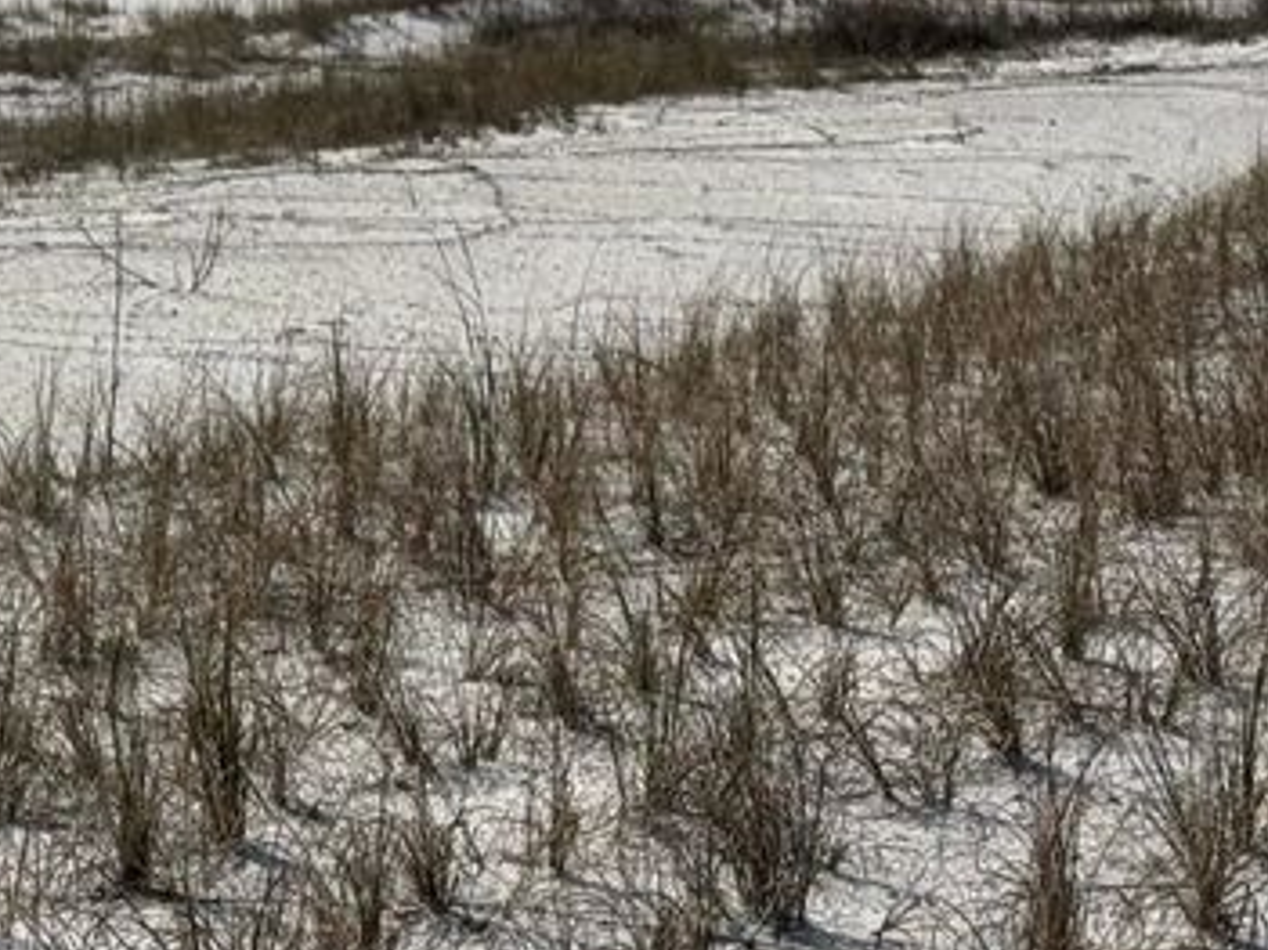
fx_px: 5127
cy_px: -275
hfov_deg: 13.8
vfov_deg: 10.4
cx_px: -116
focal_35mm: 140
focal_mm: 6.76
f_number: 1.78
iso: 50
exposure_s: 1/13333
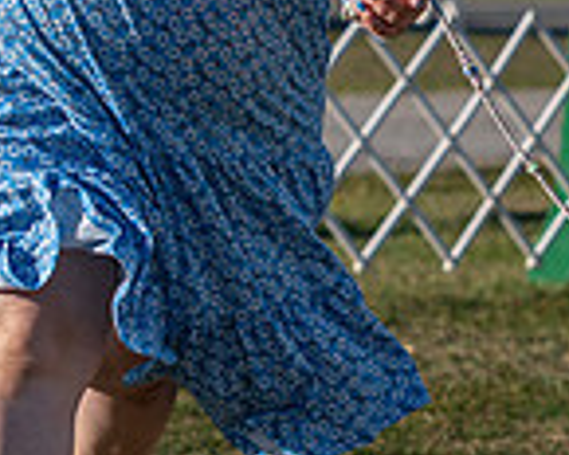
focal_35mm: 363
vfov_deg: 4.3
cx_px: 547
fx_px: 6113
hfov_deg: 5.3
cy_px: -4
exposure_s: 1/1250
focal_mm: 83
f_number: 4.5
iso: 100
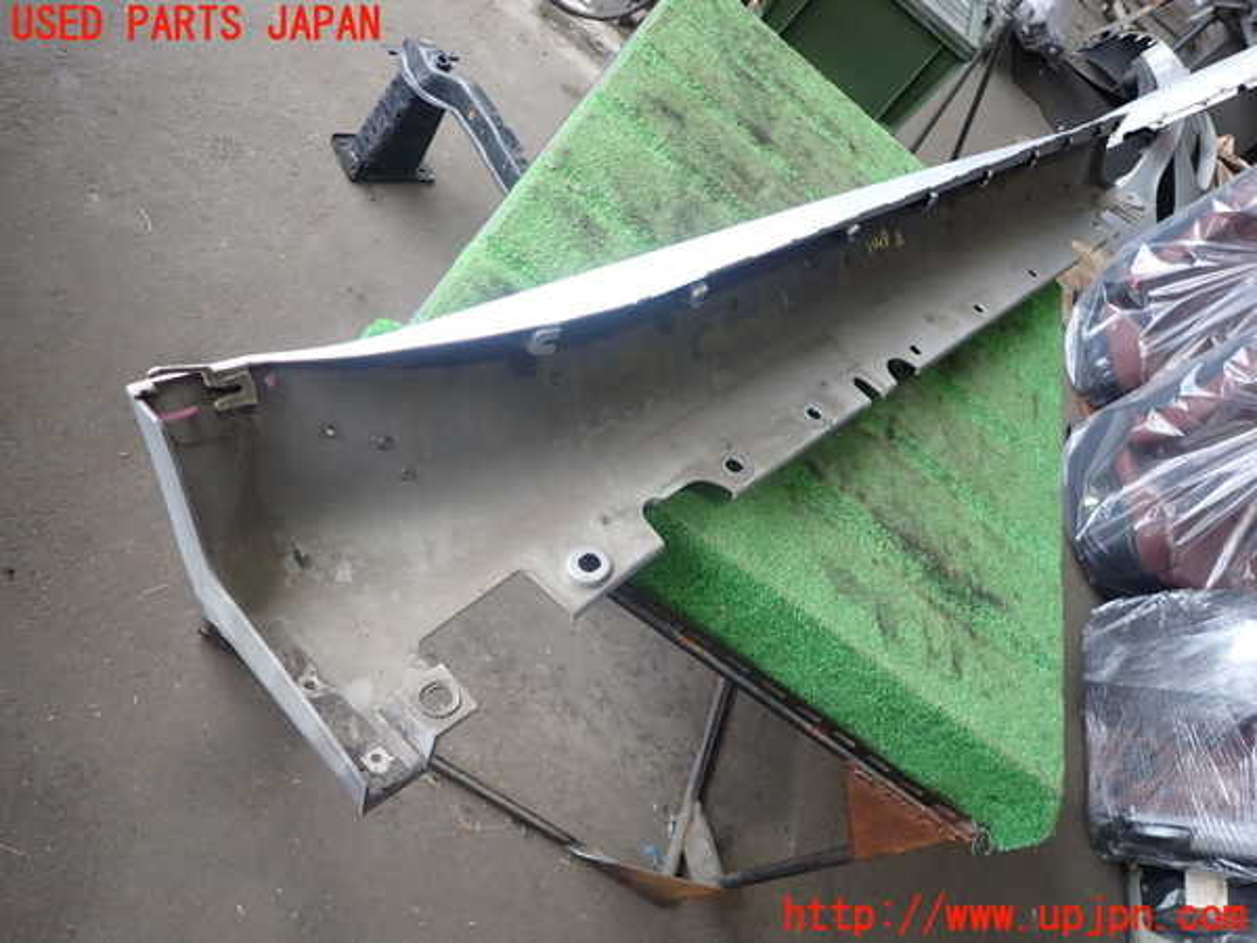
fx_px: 908
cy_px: 472
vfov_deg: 54.9
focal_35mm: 25
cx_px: 628
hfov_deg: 69.4
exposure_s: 1/60
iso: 160
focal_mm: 4.5
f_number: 2
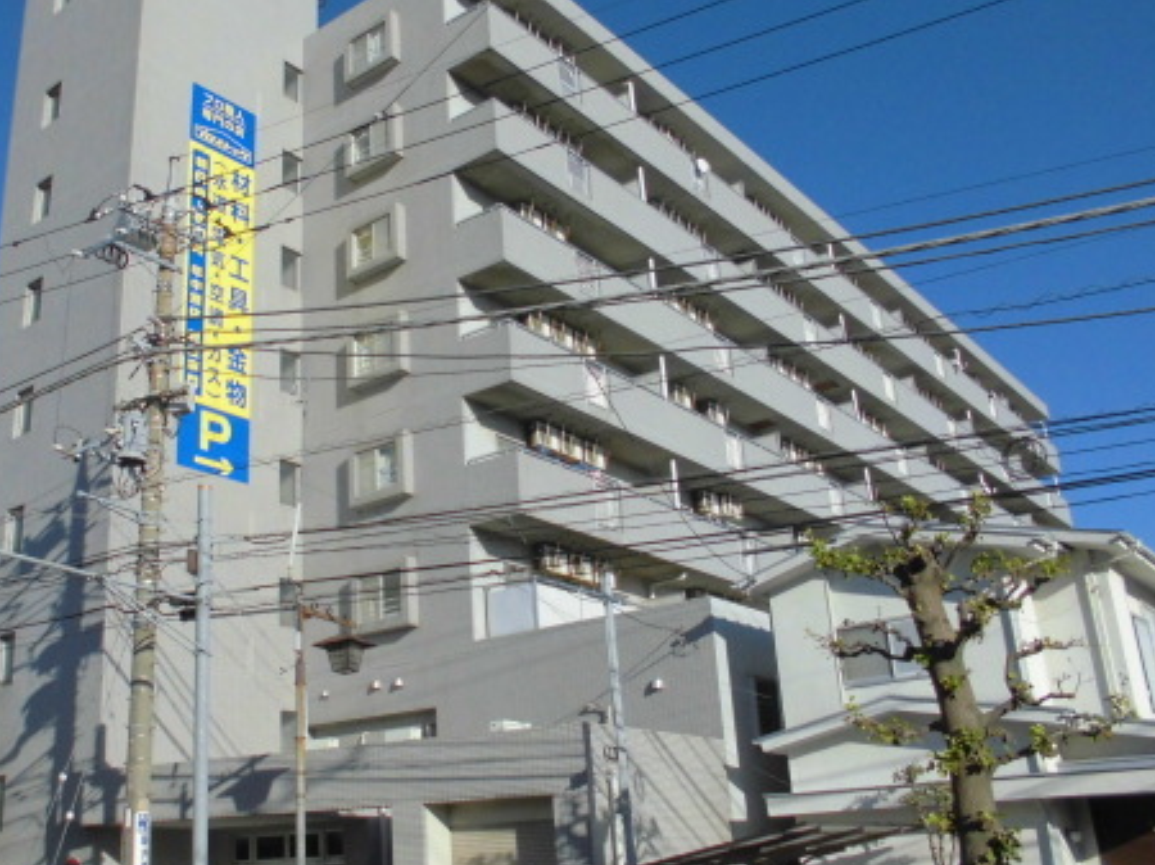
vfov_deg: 38.6
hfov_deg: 49.4
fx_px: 1234
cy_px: 408
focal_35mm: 37
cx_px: 393
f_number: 3.5
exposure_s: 1/1000
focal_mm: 4.6
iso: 100
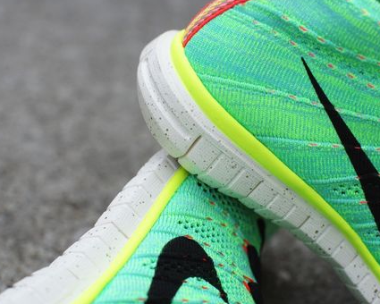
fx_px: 709
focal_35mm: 63
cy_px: 146
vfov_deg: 24.2
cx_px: 200
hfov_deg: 30.0
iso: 125
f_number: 4.5
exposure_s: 1/500
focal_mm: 50
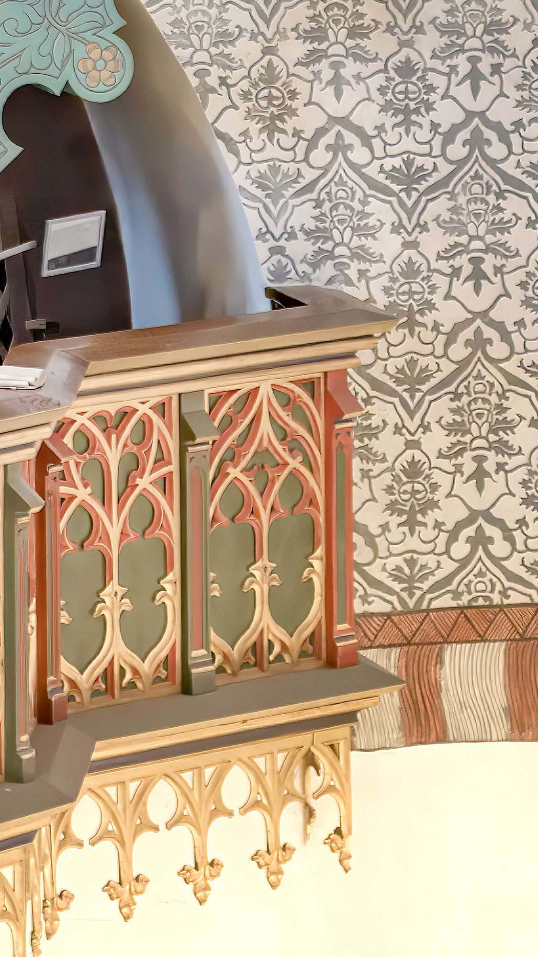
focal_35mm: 199
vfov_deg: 10.2
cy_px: -729
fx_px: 5048
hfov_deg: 6.0
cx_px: -272
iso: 1250
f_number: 3.5
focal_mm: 46
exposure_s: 1/20
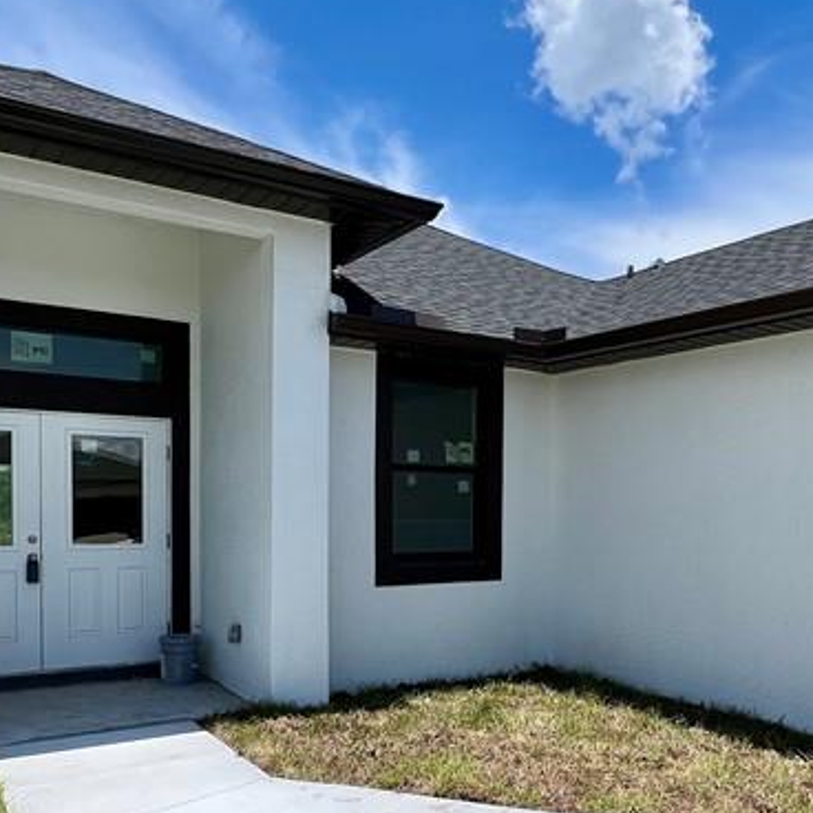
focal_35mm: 32
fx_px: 850
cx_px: 577
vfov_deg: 50.3
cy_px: 537
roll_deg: +0.0
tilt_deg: -2.5
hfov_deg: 49.7
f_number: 1.8
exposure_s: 1/1575
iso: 32
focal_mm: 1.57
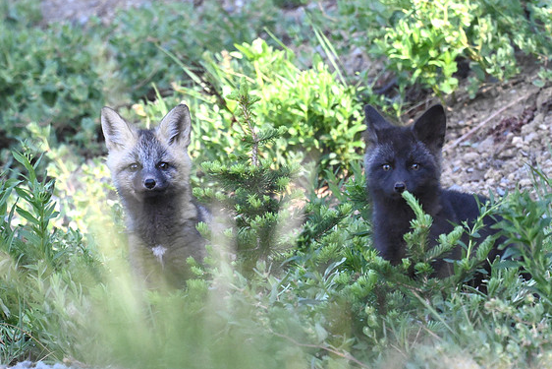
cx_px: 269
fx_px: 19002
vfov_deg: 1.1
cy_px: 181
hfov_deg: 1.7
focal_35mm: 1239
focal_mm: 1200
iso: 6400
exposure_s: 1/500
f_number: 13
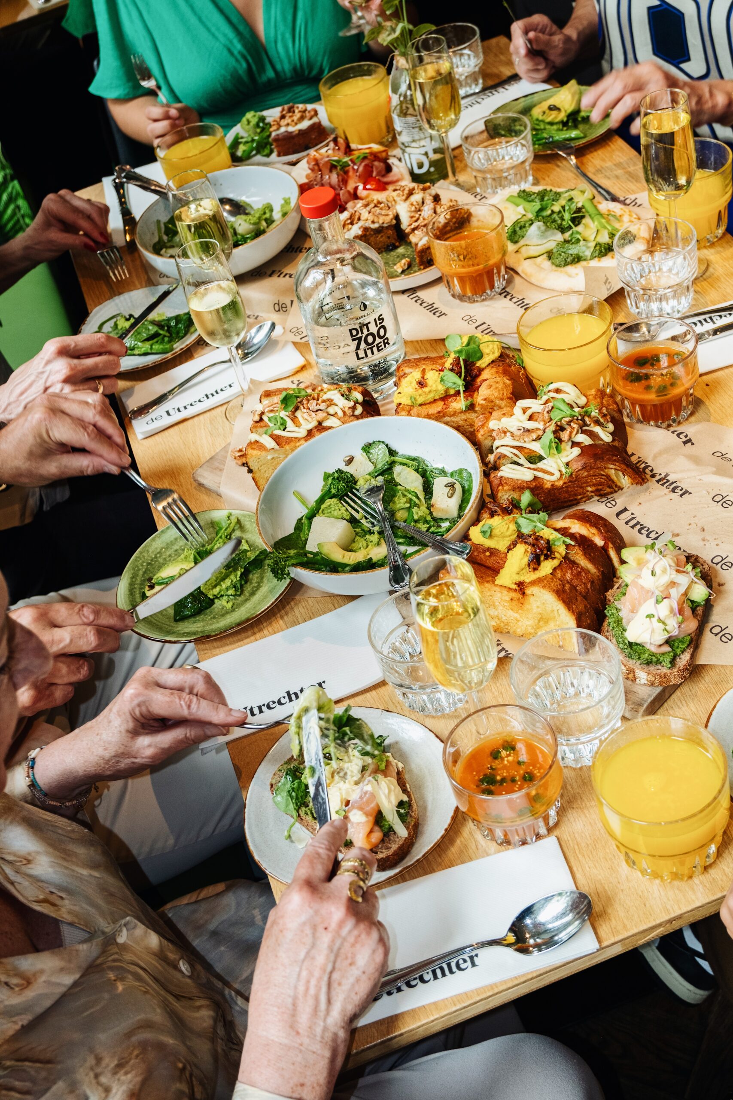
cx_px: 366
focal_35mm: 44
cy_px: 550
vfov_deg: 44.5
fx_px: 1344
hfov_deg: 30.5
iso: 400
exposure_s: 1/60
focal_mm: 29.6
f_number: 4.5
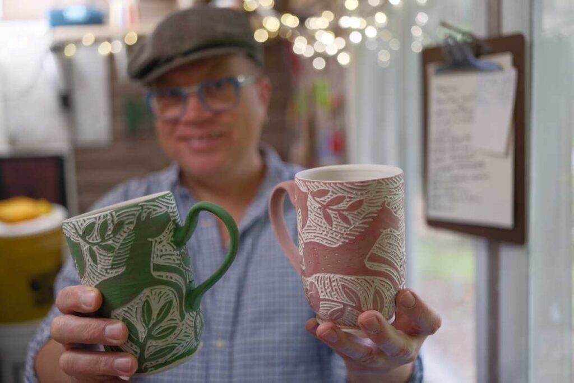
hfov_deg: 47.4
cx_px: 287
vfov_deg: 32.6
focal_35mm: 41
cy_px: 192
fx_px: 654
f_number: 1.8
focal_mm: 27
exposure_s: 1/60
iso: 250
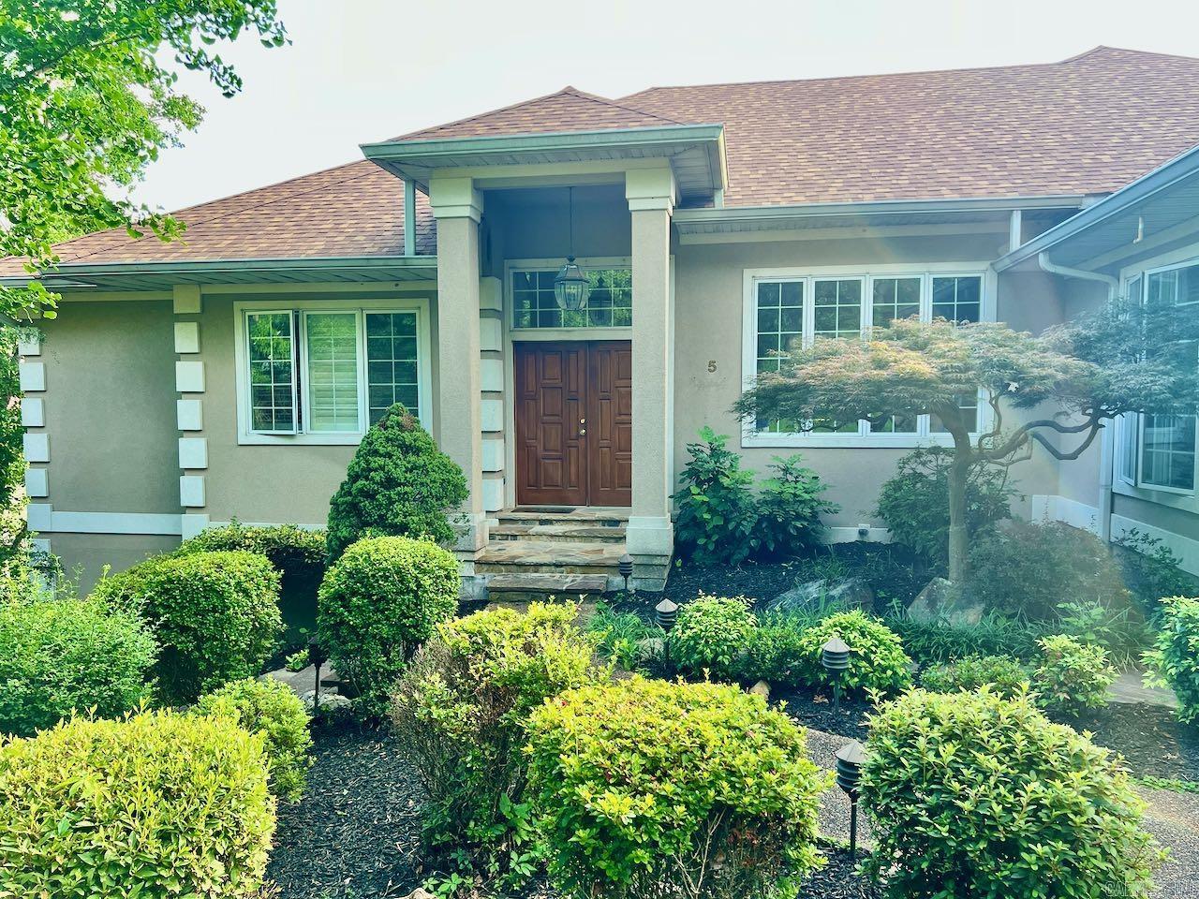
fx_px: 901
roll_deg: +0.2
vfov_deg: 53.1
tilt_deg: -4.7
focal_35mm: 26
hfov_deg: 67.3
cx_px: 600
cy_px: 450
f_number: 1.5
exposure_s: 1/216
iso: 40
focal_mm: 5.7
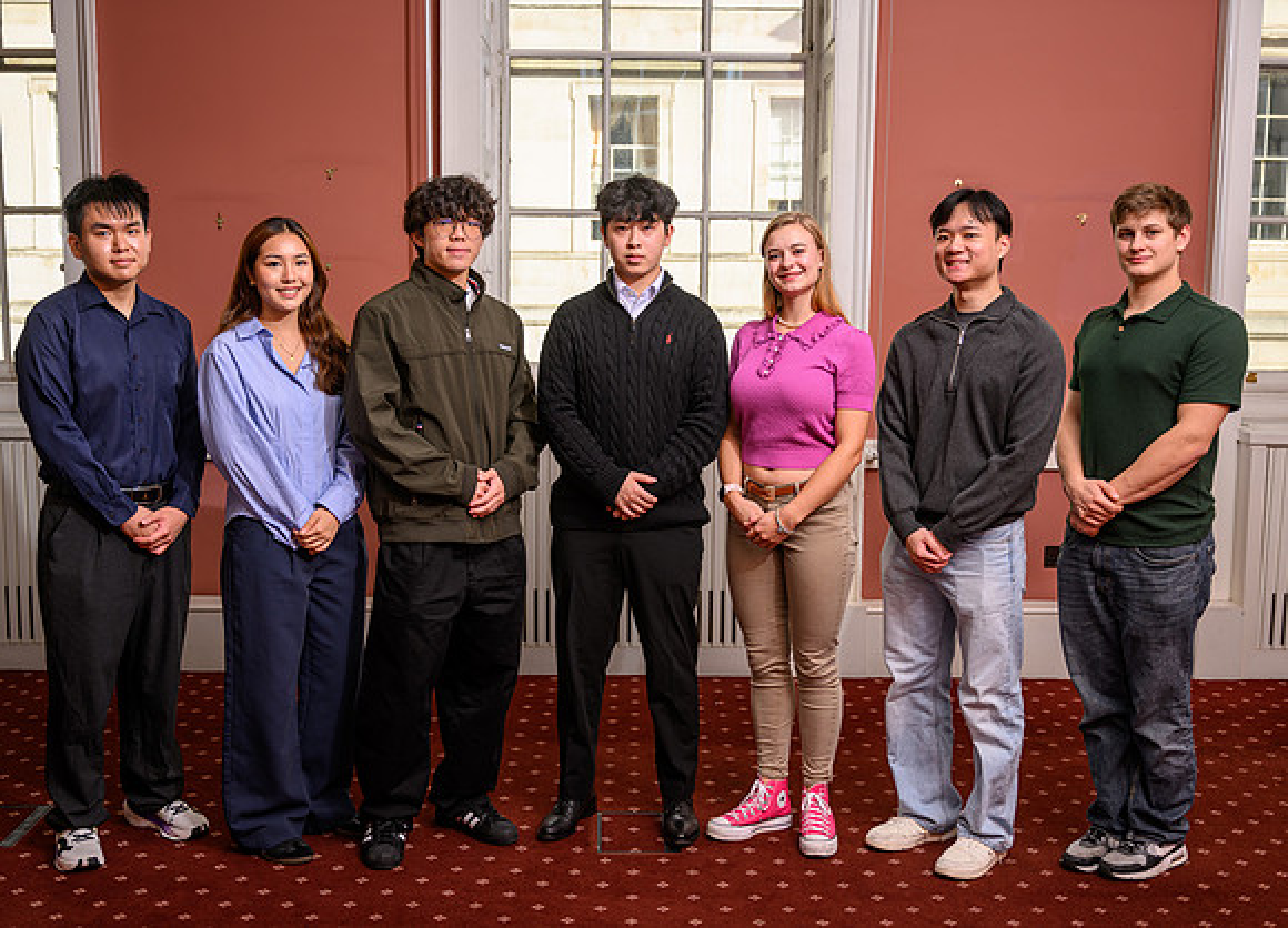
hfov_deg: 47.2
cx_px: 644
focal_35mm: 40
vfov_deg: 34.9
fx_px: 1476
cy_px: 464
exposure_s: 1/200
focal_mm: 37
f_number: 4
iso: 50
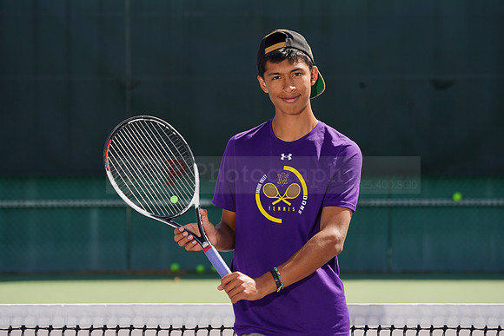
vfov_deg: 6.1
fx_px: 3137
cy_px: 168
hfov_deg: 9.2
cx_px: 252
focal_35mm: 224
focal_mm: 224
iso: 100
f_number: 8
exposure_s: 1/250
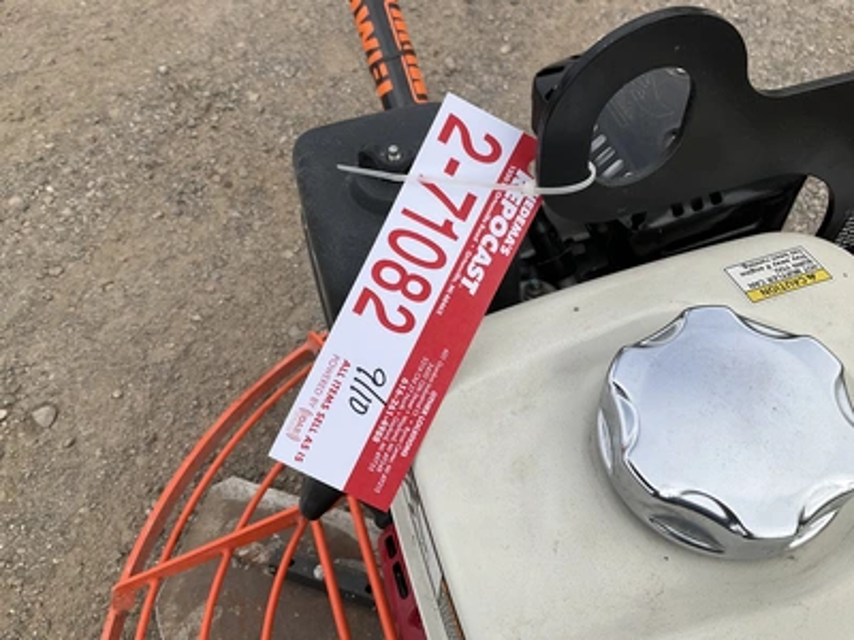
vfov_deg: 48.2
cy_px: 320
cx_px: 427
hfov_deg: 61.7
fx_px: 715
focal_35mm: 29
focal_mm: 3
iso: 25
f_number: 1.8
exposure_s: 1/1848
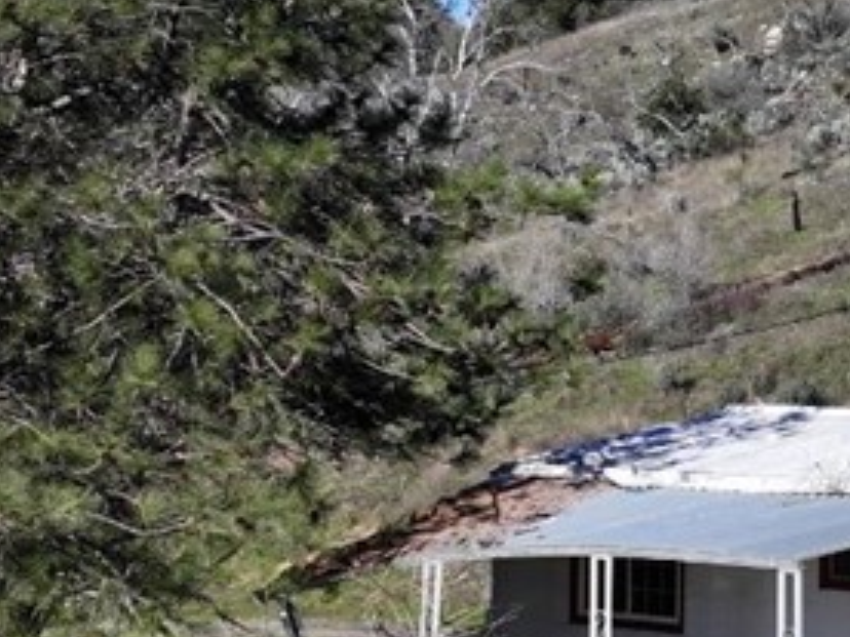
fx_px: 2185
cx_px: 1447
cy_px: 283
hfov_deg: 18.2
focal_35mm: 89
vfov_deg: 16.6
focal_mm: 12.29
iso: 160
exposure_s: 1/3200
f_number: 2.8
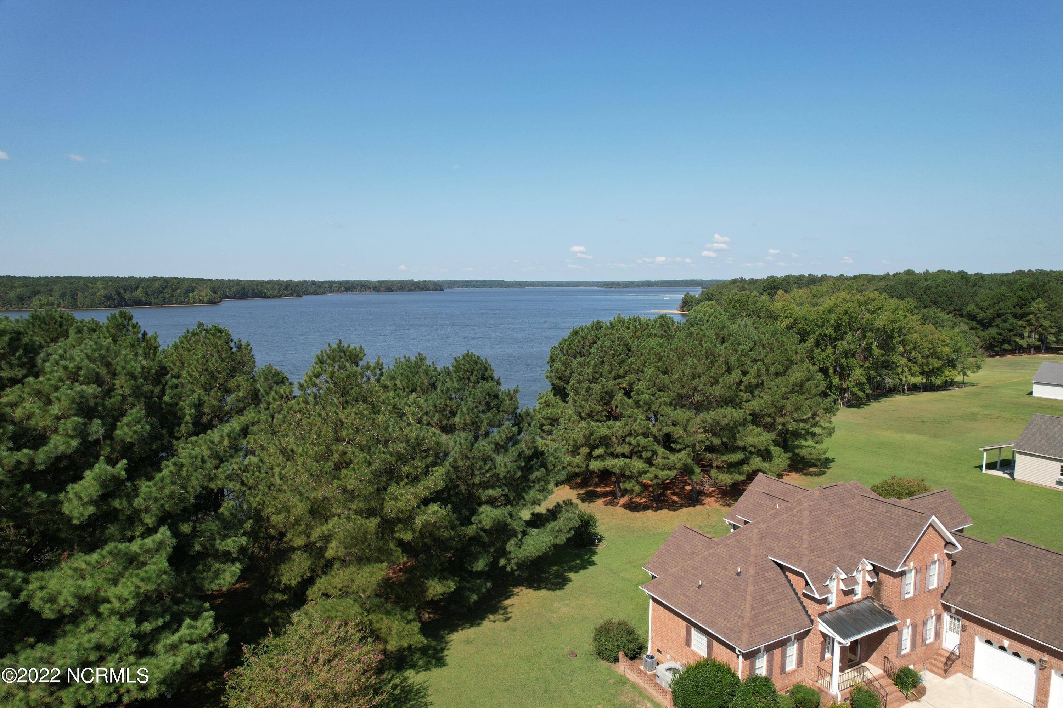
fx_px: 650
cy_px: 354
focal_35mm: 22
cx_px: 532
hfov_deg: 78.6
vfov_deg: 57.2
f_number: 2.8
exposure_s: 1/1600
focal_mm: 8.38
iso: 100
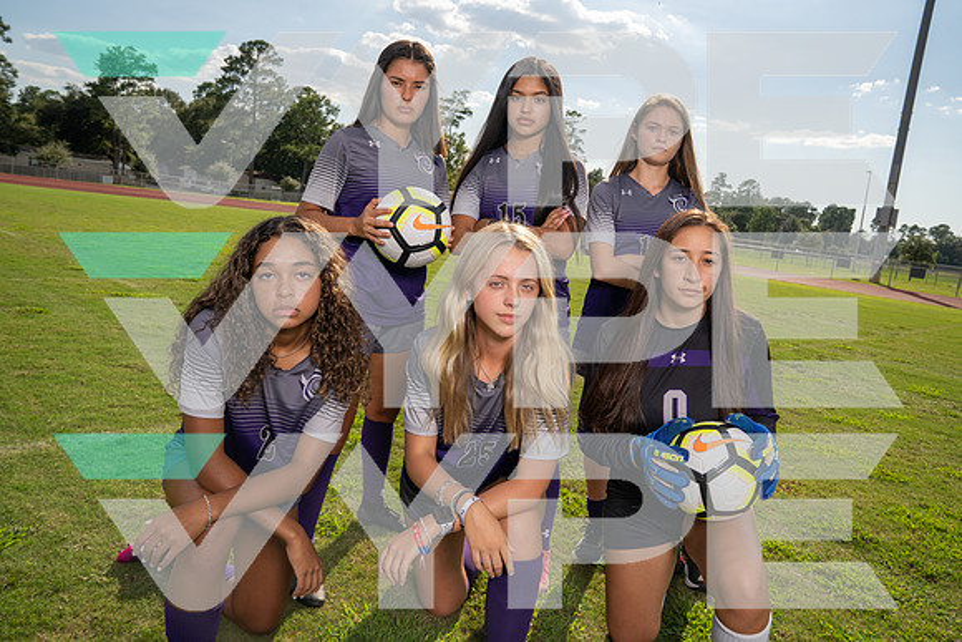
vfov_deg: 48.0
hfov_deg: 67.4
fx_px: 722
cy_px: 321
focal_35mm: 27
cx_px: 481
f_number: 8
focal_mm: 27
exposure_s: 1/640
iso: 250
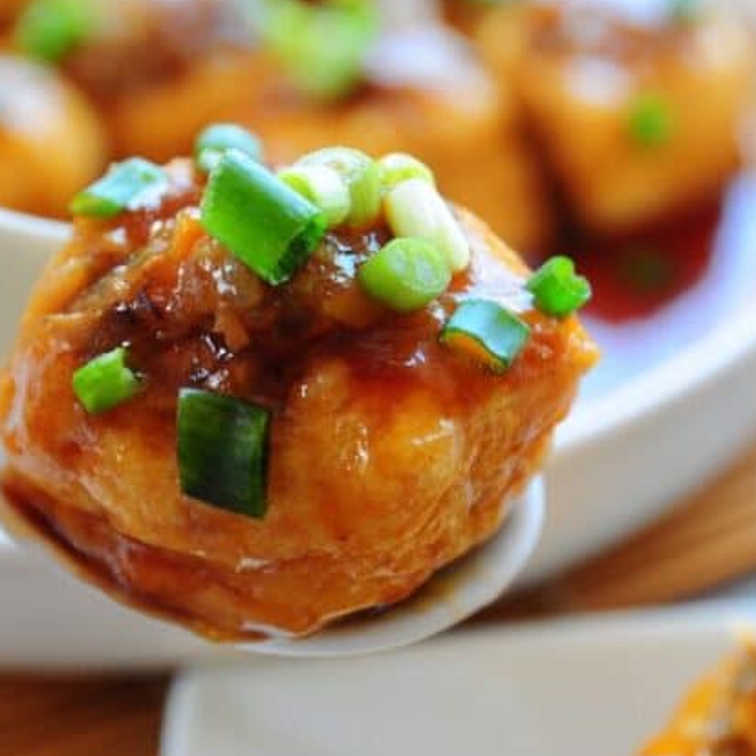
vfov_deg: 16.1
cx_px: 480
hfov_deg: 16.1
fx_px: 2669
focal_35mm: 108
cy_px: 355
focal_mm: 50
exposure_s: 1/45
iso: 200
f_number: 4.8
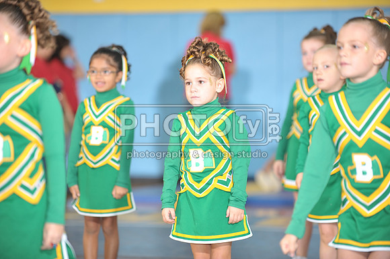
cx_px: 195
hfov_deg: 13.7
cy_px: 130
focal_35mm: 150
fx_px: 1624
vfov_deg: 9.1
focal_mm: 150
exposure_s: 1/100
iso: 500
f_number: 2.8
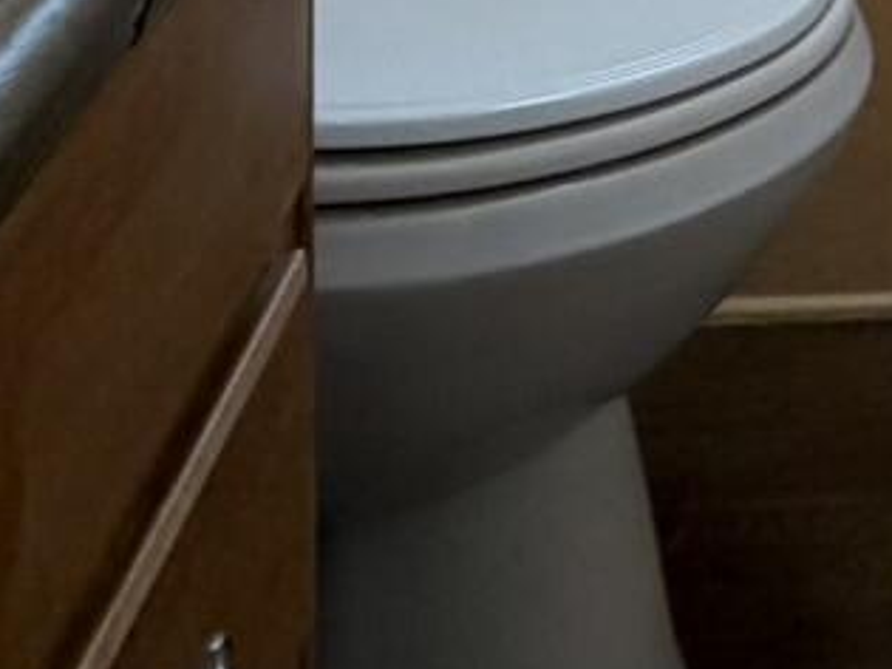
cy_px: -1111
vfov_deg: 11.8
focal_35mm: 91
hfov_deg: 19.2
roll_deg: -0.4
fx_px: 2344
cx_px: 1288
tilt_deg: -1.0
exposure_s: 1/120
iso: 160
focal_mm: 2.22
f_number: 2.2
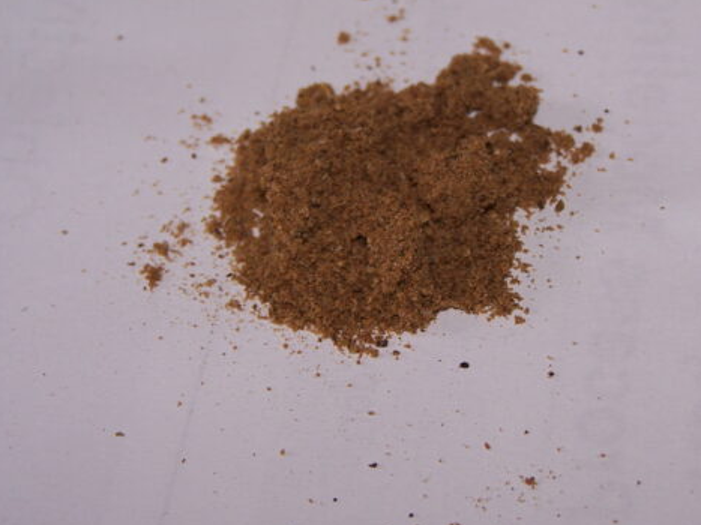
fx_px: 2733
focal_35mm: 135
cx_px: 411
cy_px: 222
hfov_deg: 14.6
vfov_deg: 11.0
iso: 80
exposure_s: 1/100
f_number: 3.2
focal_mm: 17.5
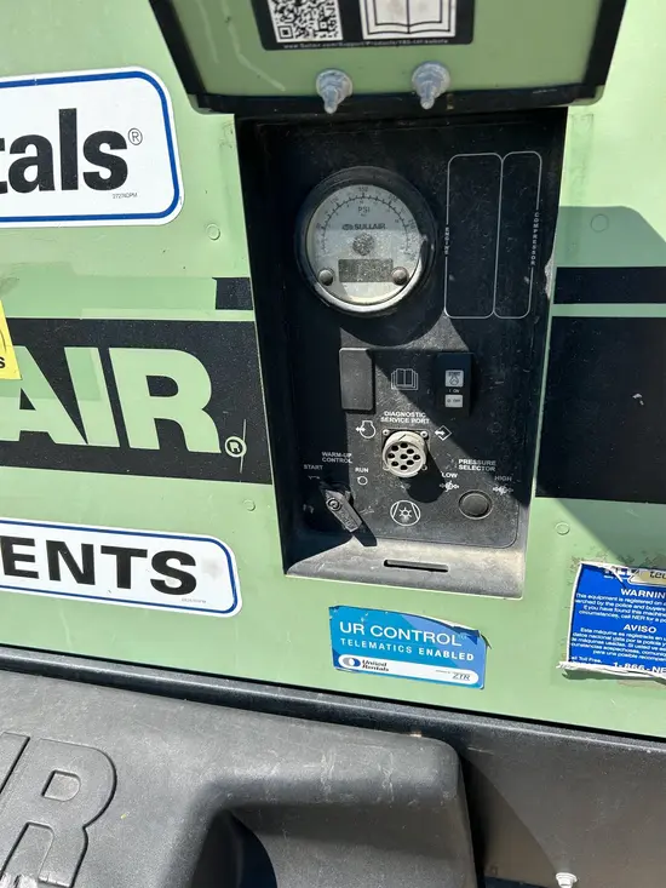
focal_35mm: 26
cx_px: 333
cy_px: 444
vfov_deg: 67.3
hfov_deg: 53.1
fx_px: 667
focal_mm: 5.7
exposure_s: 1/3165
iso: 50
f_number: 1.5
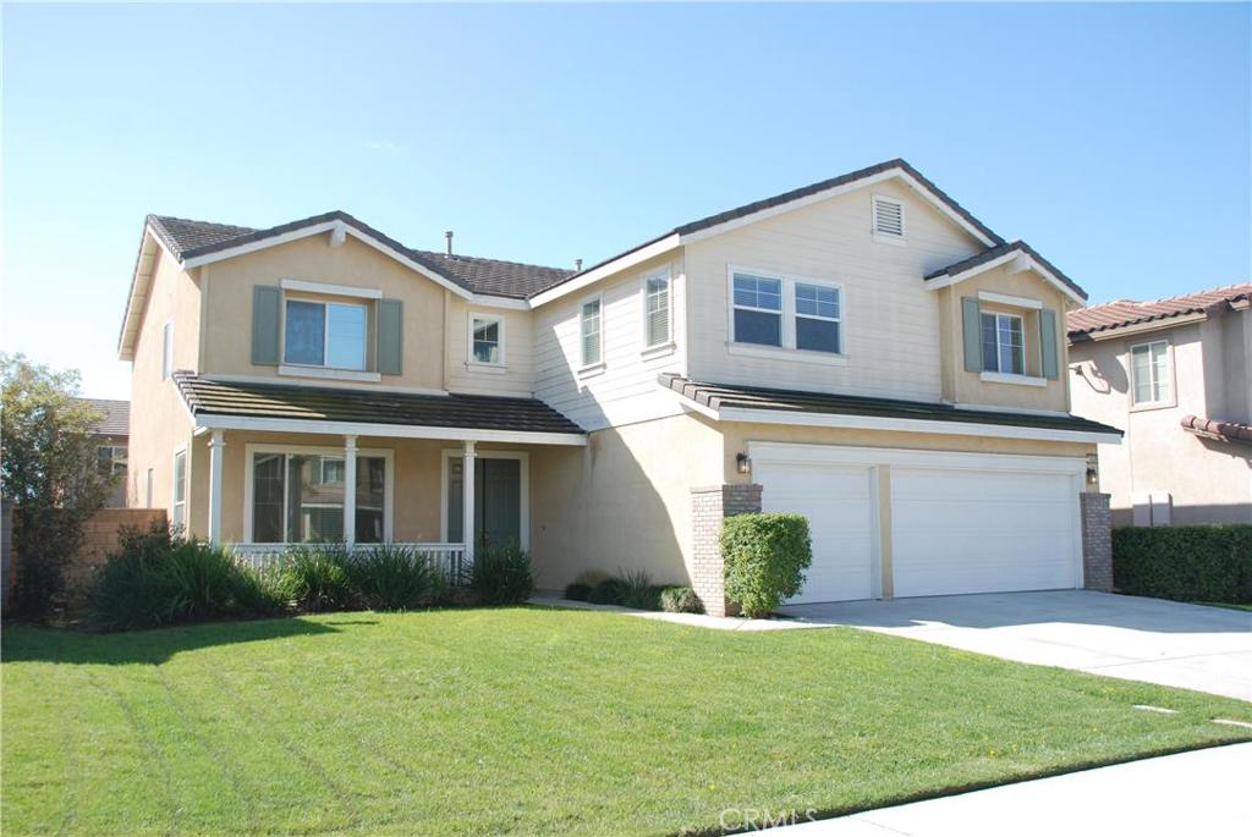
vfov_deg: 40.1
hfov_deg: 57.2
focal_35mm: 33
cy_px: 418
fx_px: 1149
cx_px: 626
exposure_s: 1/200
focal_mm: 22
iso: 100
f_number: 7.1
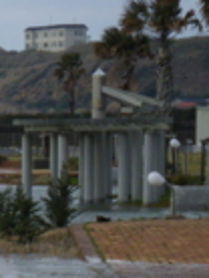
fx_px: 3250
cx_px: -111
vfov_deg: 4.9
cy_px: 296
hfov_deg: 3.7
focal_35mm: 405
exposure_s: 1/250
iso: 320
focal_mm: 25
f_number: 5.5
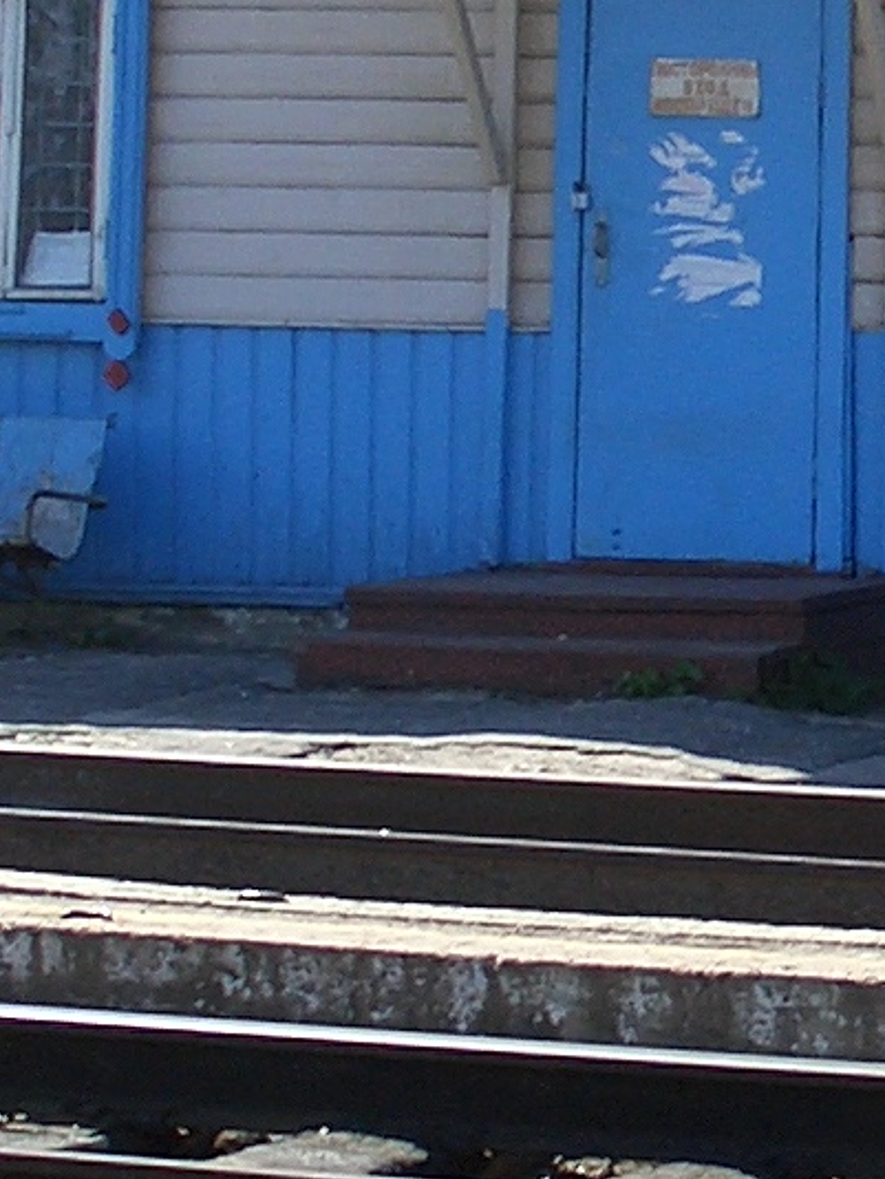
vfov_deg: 11.3
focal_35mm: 174
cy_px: 265
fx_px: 5927
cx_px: 925
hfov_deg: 8.5
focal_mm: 7.1
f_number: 4
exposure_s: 1/320
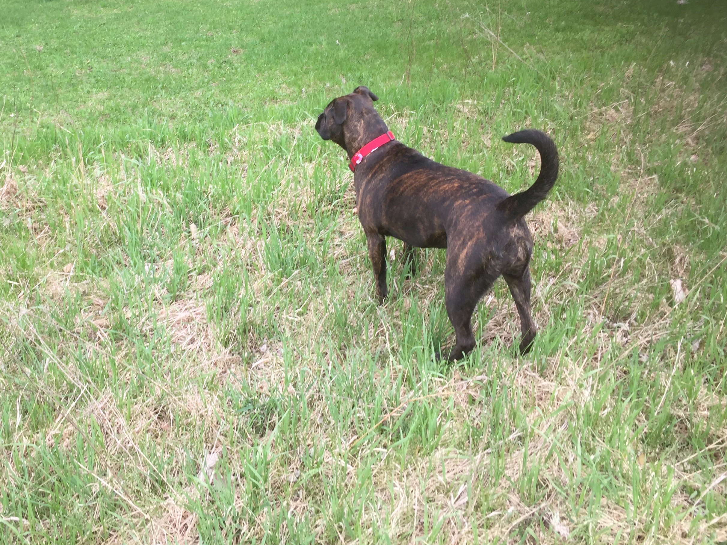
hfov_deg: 47.3
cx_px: 259
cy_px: 185
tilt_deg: -26.6
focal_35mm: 39
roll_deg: +2.6
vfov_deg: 36.5
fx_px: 819
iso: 32
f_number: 2.2
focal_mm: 4.15
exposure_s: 1/356
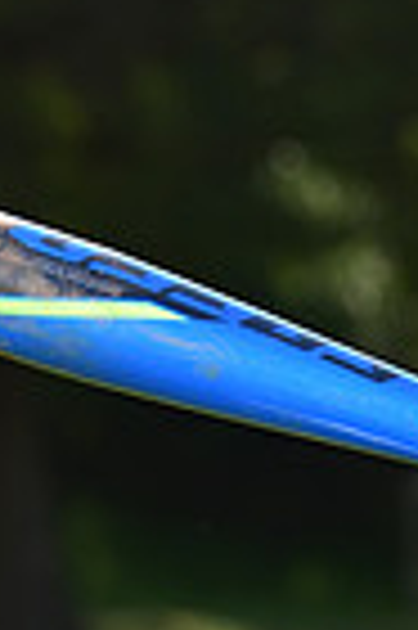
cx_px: 596
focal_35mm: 464
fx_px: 8101
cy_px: 950
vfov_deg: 4.4
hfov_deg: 2.9
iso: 100
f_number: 5.6
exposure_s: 1/250
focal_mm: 112
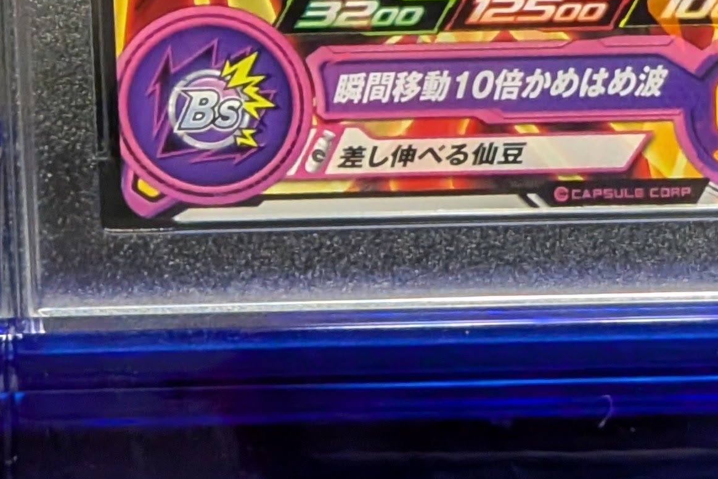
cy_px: -397
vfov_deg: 7.6
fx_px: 3490
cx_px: 457
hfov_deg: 11.7
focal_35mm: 175
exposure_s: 1/120
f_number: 1.7
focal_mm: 4.53
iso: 310
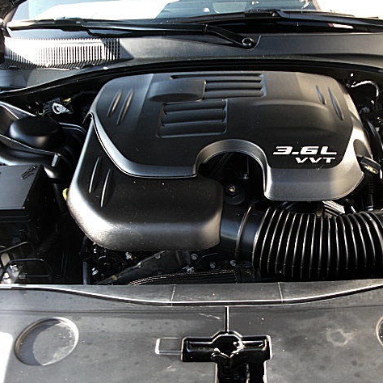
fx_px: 538
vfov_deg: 39.2
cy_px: 190
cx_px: 248
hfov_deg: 38.8
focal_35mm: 43
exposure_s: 1/60
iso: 100
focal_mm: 6.3
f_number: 2.8
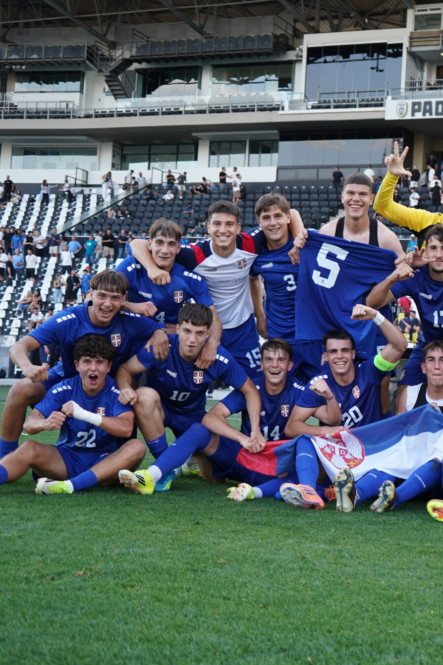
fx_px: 1071
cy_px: 336
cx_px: 439
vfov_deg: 34.5
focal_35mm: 58
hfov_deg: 22.5
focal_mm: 38
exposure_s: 1/160
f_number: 4
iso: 320
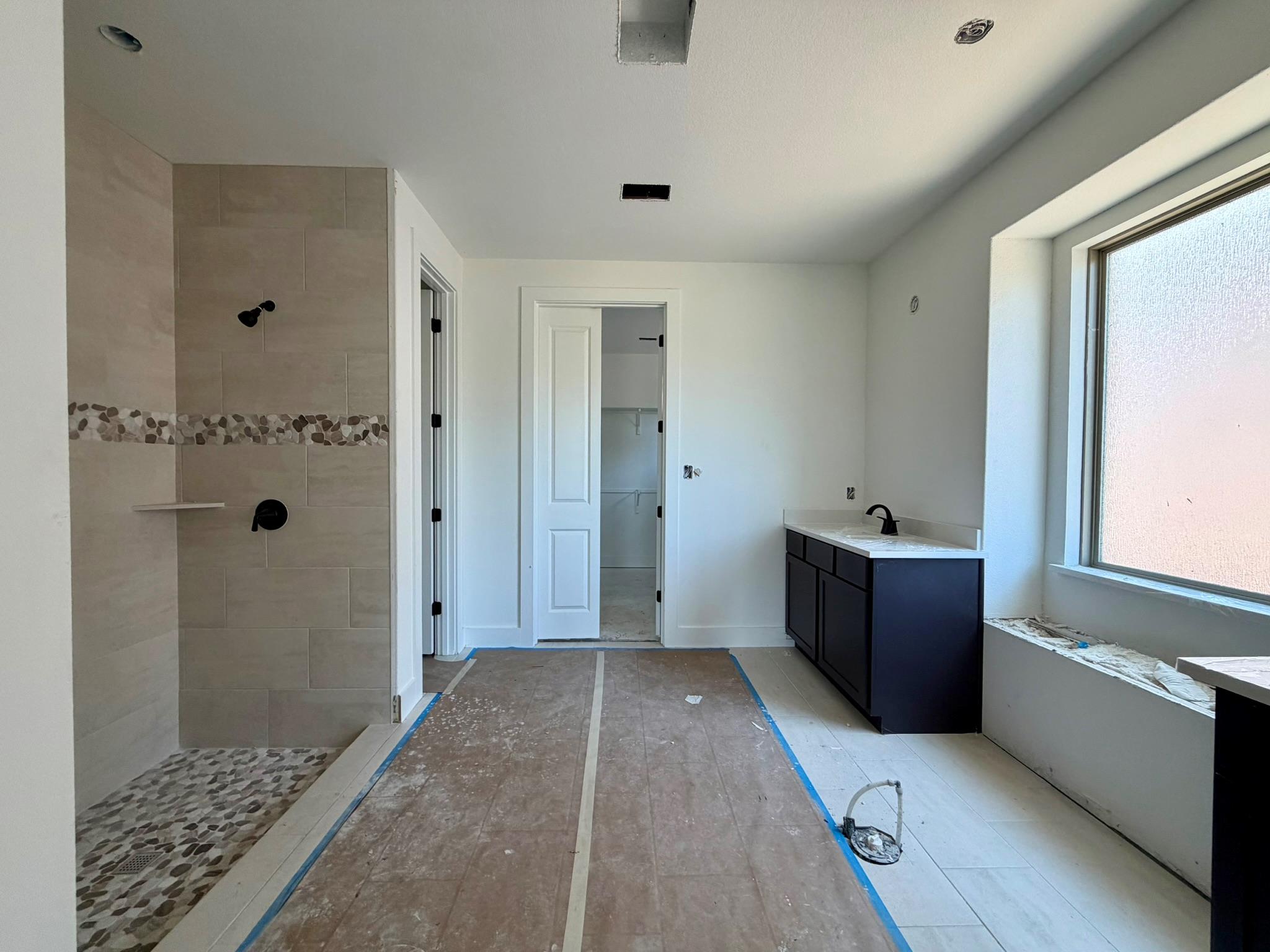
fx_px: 514
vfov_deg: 85.7
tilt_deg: -1.1
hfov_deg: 102.1
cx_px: 635
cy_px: 476
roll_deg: +0.6
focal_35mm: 14
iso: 160
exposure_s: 1/121
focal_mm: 2.22
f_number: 2.2
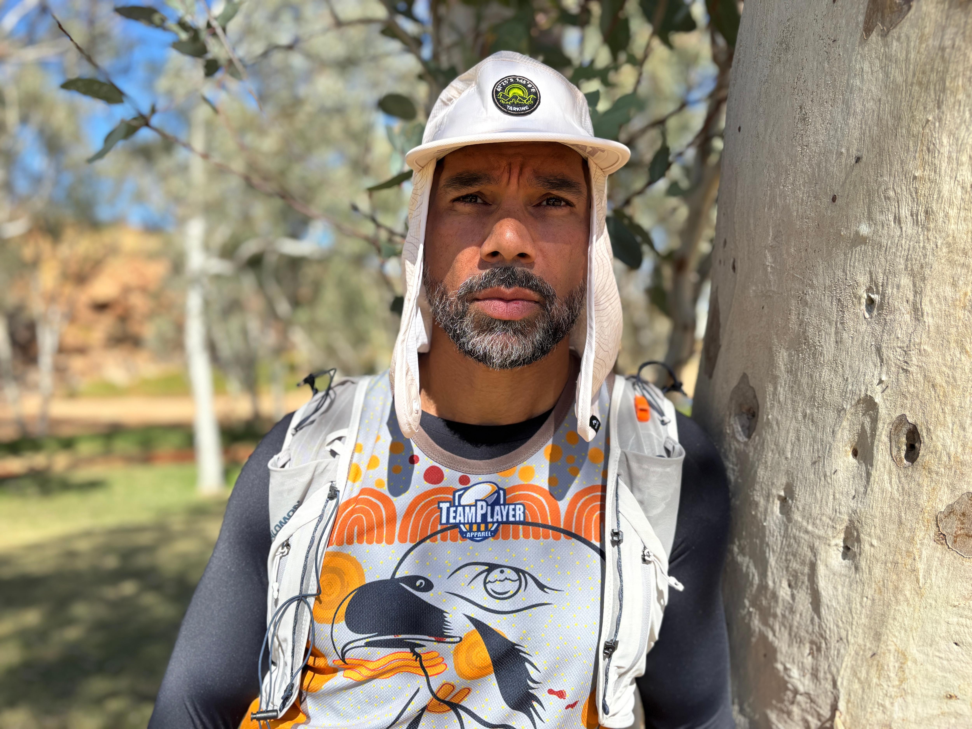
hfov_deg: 67.3
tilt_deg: -2.4
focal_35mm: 26
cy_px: 364
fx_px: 730
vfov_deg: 53.1
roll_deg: -1.2
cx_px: 486
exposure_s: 1/1399
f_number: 1.6
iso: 50
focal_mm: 5.96
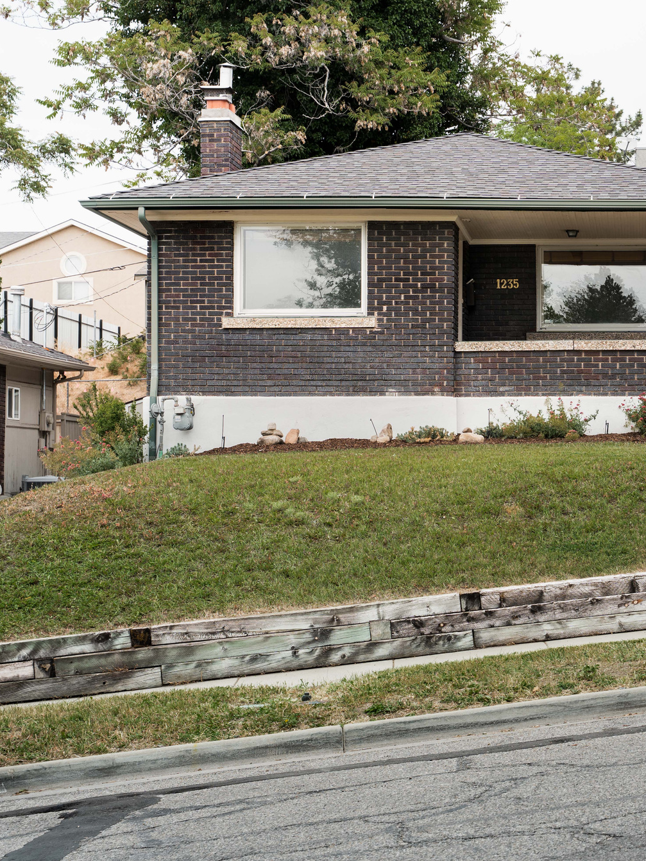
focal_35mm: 67
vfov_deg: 29.1
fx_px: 1656
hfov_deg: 21.4
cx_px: 615
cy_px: 424
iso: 100
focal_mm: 45.4
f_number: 6.3
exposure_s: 1/160
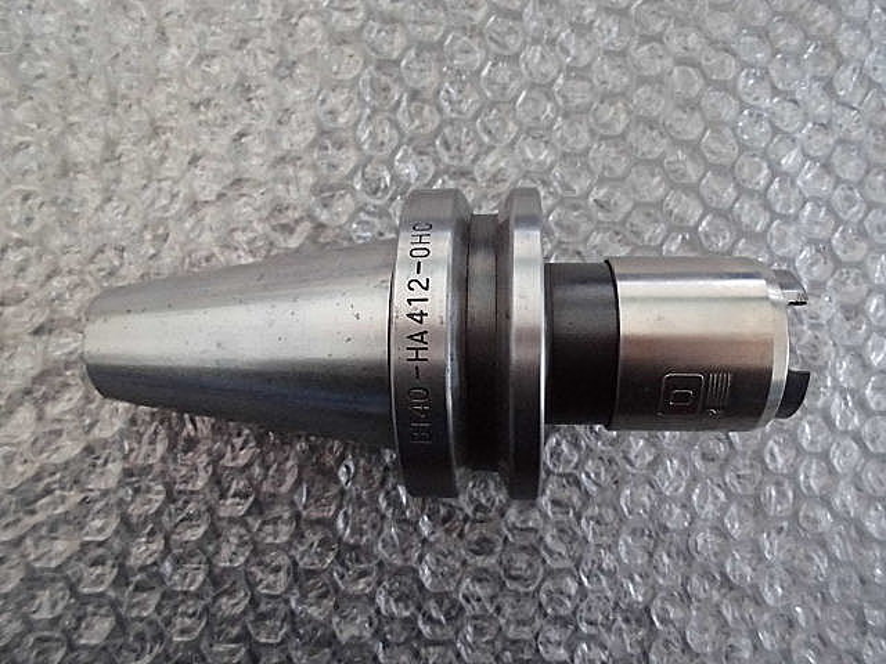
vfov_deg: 53.1
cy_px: 332
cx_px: 443
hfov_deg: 67.3
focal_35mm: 26
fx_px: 665
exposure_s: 1/60
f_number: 3.5
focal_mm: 4.6
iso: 800
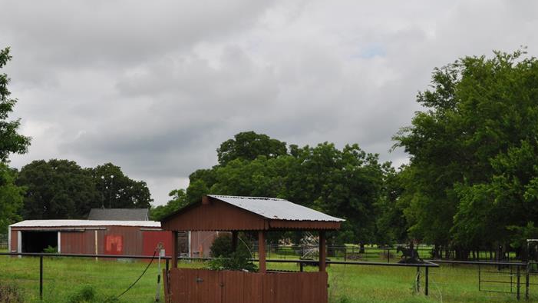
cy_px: 230
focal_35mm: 55
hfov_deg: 37.7
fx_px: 784
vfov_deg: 21.6
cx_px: 215
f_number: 13
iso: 200
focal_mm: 24
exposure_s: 1/200
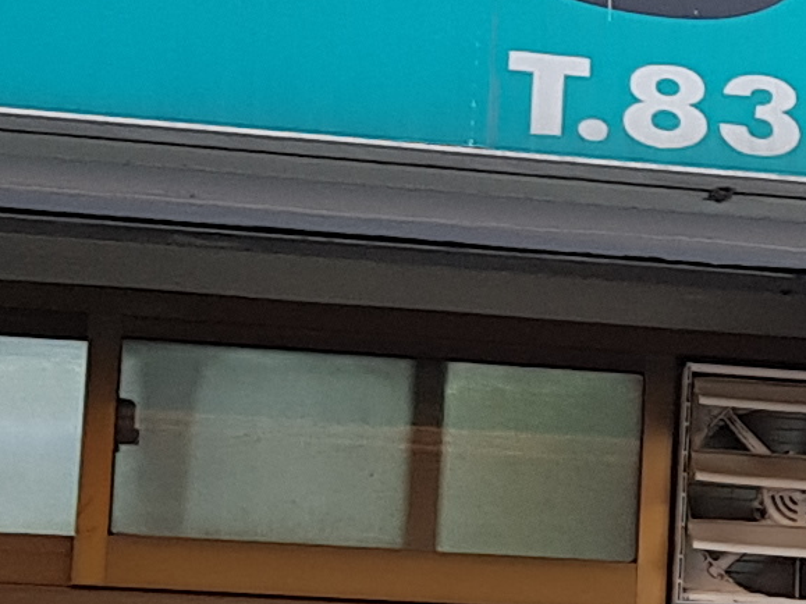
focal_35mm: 181
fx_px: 4214
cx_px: 1549
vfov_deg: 8.2
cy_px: 358
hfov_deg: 10.2
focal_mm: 4.3
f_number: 1.7
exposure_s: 1/278
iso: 40
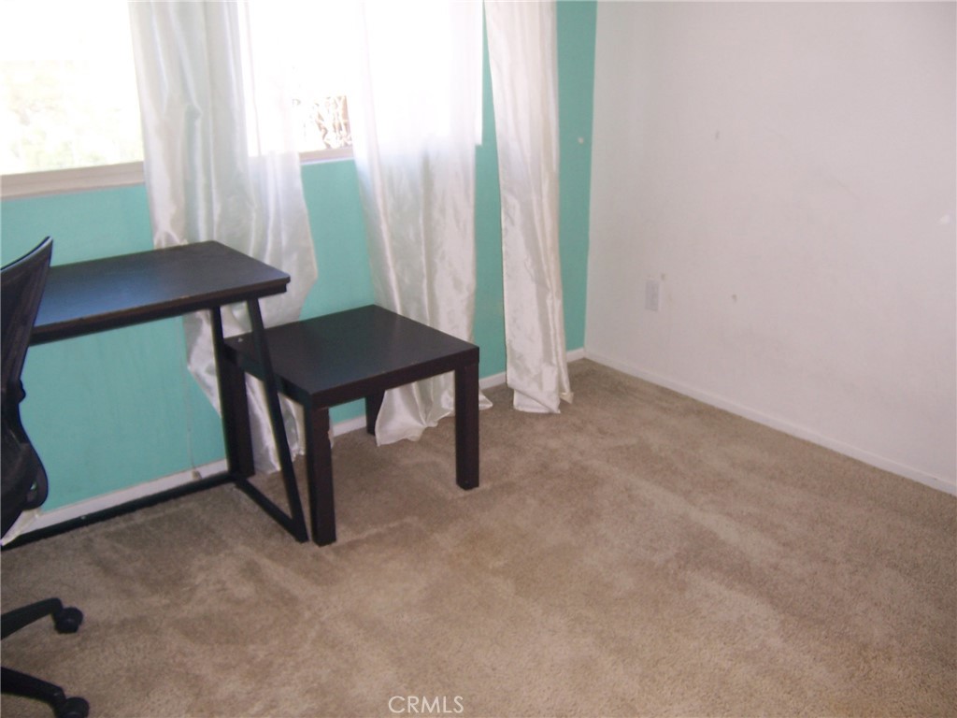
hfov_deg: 55.4
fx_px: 912
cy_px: 359
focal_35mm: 33
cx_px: 478
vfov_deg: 42.9
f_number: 2.8
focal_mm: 5.5
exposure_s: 1/60
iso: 80
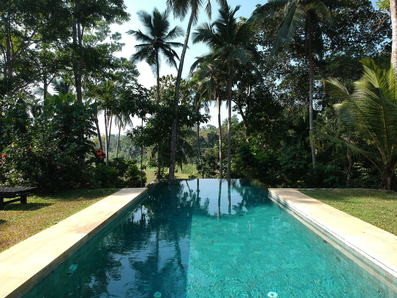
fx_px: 287
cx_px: 198
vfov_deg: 54.9
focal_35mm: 25
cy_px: 149
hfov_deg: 69.4
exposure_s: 1/500
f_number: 2.6
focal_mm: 4.49
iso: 100
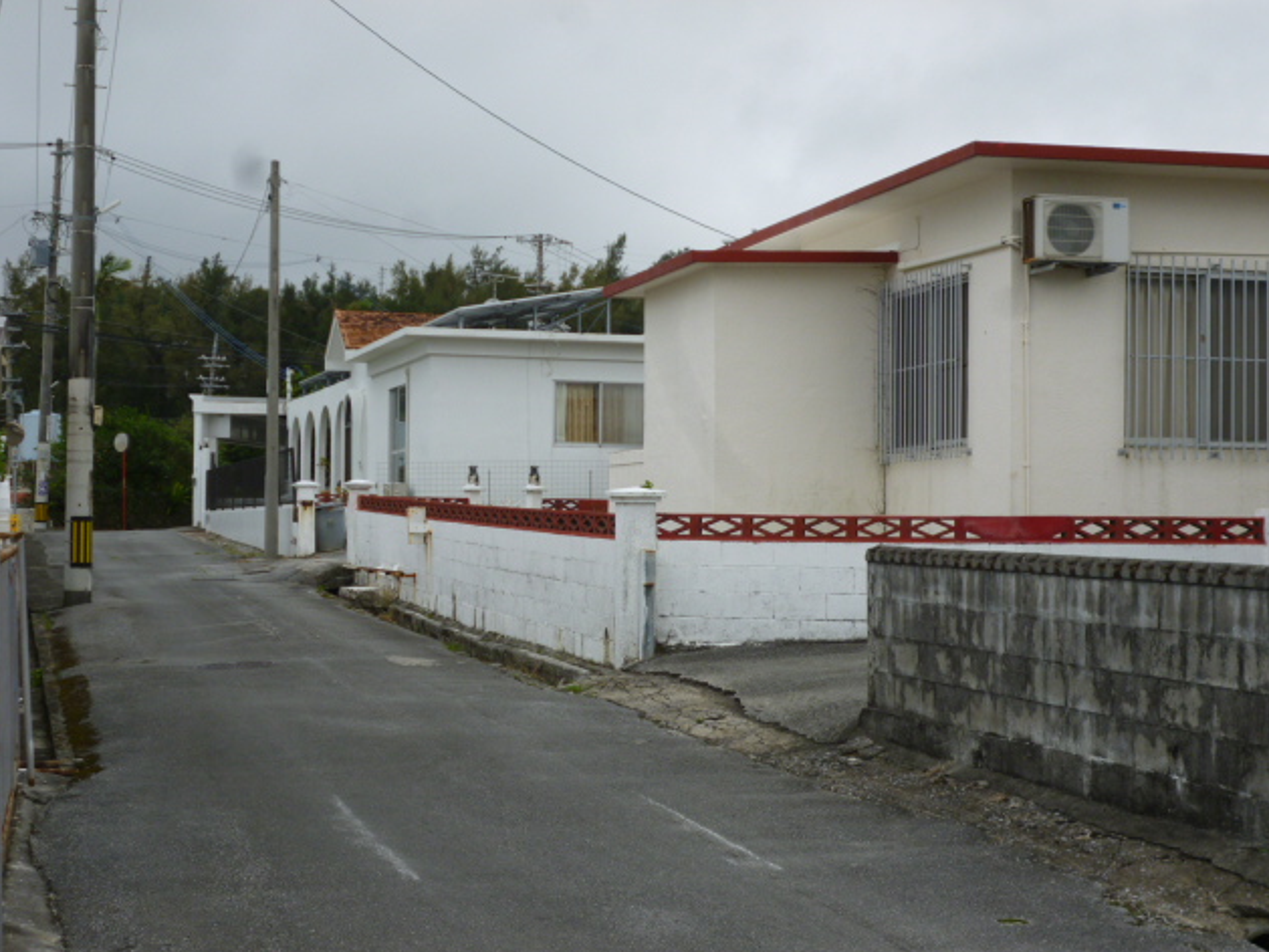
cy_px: 482
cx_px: 644
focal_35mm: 57
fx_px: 2090
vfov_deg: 25.7
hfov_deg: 33.8
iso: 100
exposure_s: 1/400
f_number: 4.4
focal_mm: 10
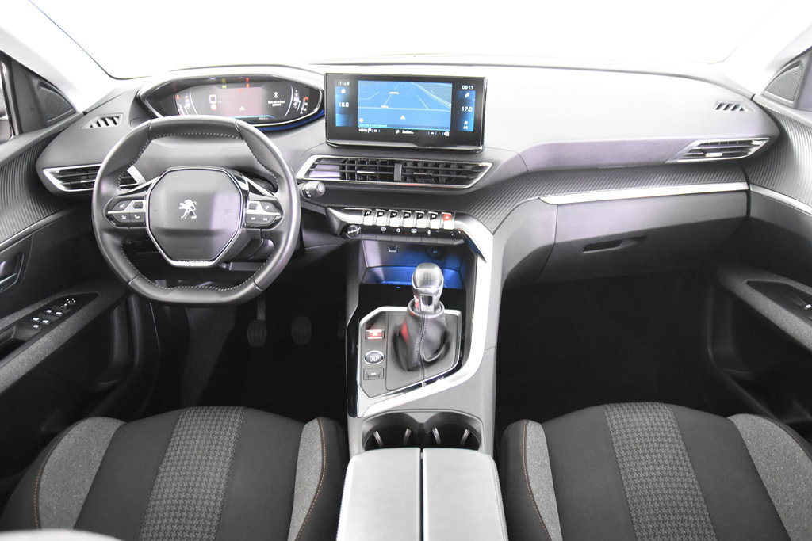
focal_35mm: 26
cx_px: 406
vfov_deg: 50.4
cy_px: 270
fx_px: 575
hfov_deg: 70.4
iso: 6400
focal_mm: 17
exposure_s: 1/25
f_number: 2.8
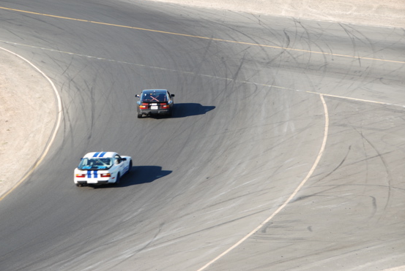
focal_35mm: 165
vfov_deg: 8.4
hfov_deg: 12.5
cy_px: 120
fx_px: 1855
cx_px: 192
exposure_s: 1/160
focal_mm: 95
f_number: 5.3
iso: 100
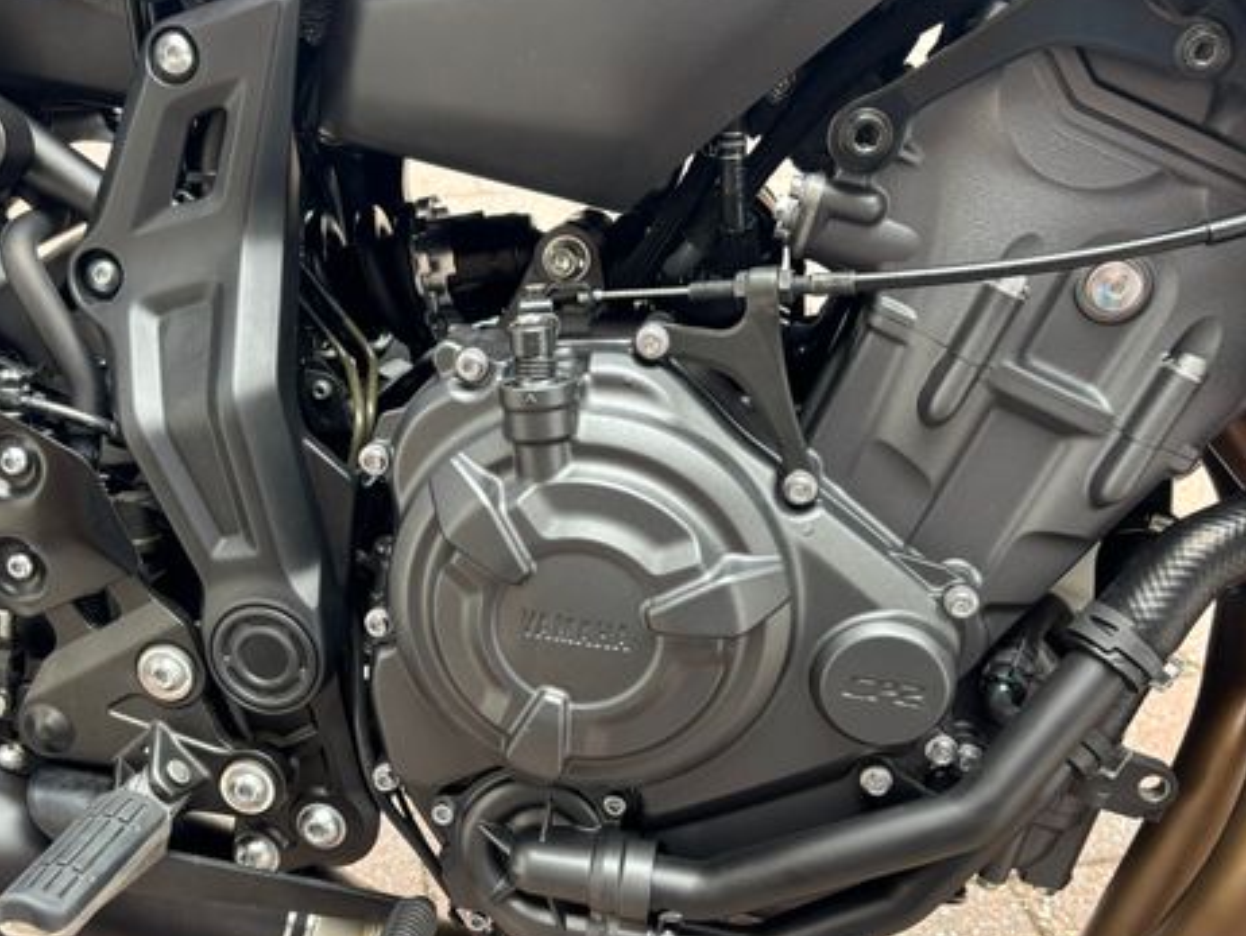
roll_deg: +0.0
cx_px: 515
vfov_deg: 39.6
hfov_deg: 51.1
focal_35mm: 36
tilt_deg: -34.4
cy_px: 542
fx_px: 1296
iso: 125
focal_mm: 5.96
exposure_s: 1/121
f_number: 1.6
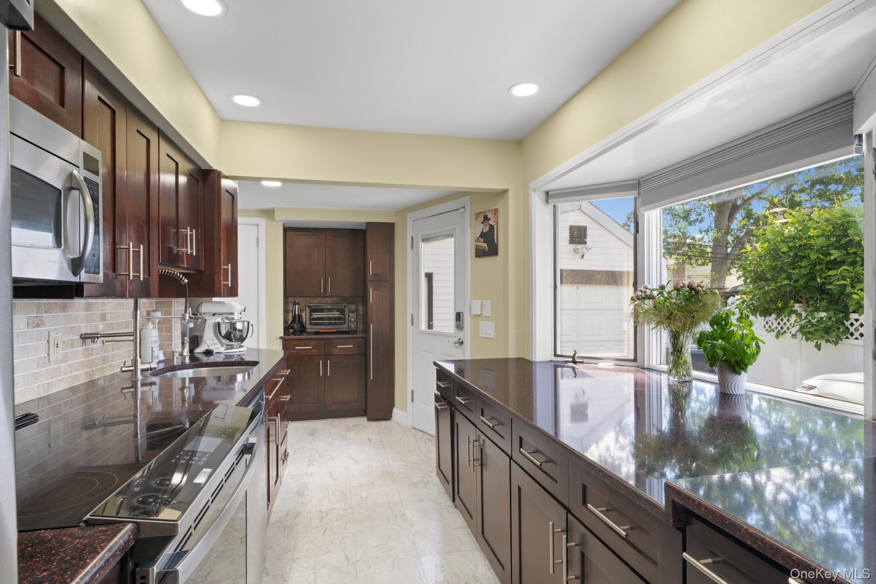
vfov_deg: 70.4
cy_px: 292
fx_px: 414
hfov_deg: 93.3
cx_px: 438
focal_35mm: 17
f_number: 11
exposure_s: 3.2
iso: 100
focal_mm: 17
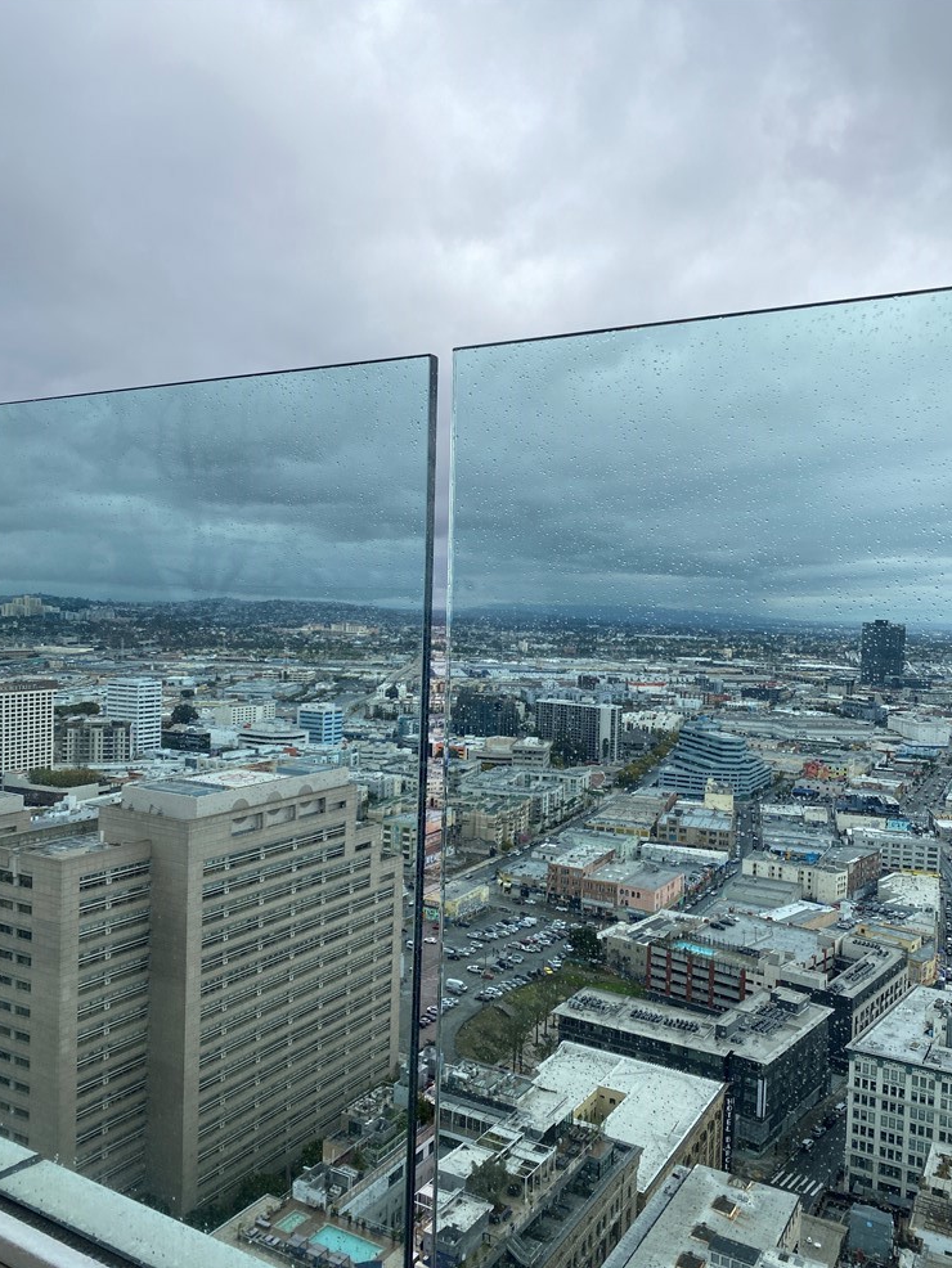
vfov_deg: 65.3
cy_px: 651
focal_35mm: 27
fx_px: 990
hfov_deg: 51.4
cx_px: 481
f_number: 1.8
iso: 32
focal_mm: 4.25
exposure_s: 1/4444
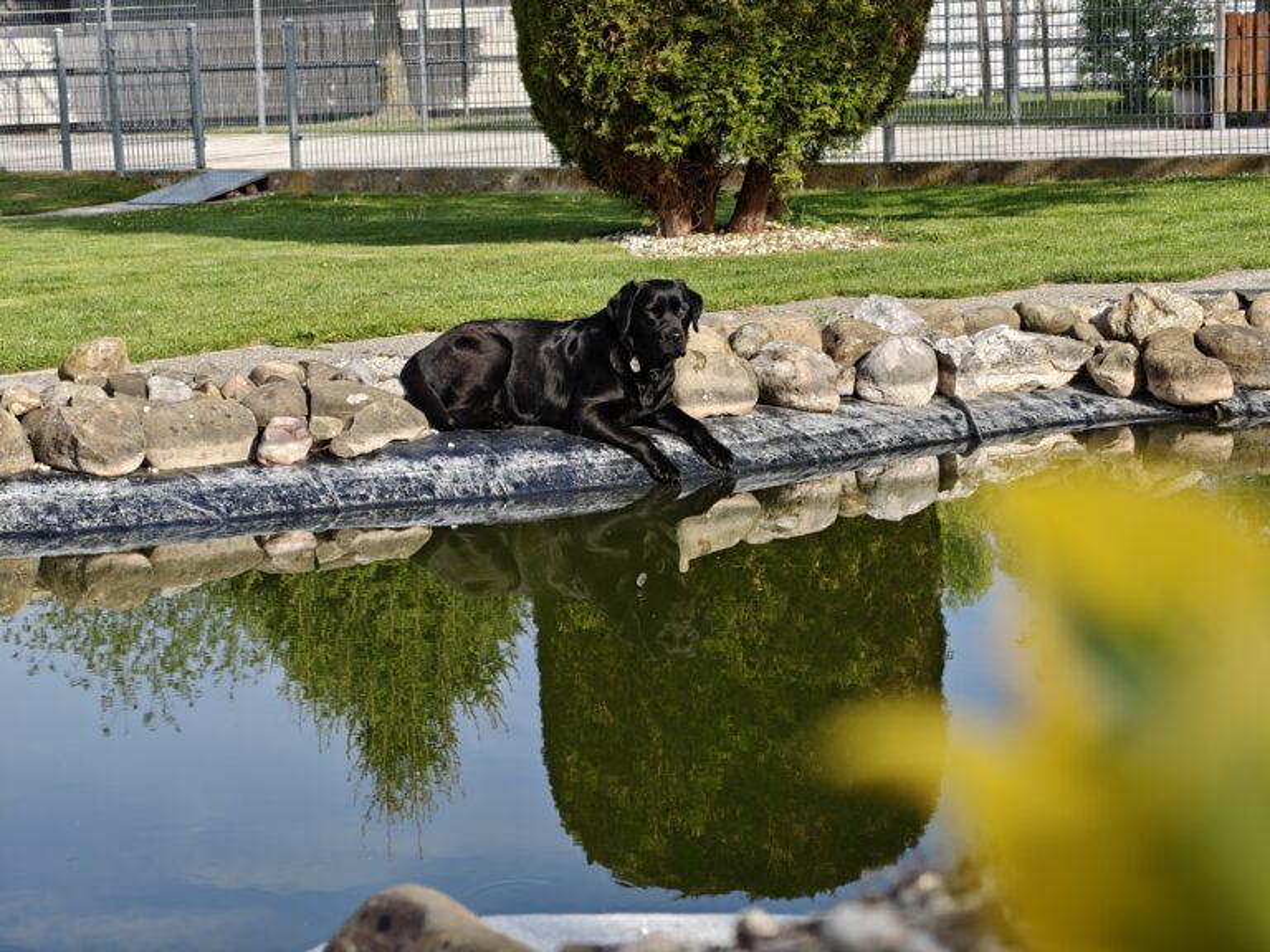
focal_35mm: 73
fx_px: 2678
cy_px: 476
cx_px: 635
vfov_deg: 20.2
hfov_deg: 26.7
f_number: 2.6
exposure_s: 1/322
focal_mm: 13.85
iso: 80
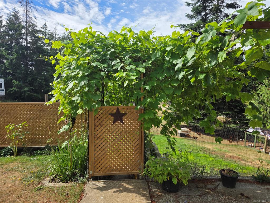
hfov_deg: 73.9
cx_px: 135
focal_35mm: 23
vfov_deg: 58.9
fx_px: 179
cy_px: 102
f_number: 1.7
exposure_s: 1/4766
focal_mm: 6.3
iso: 80
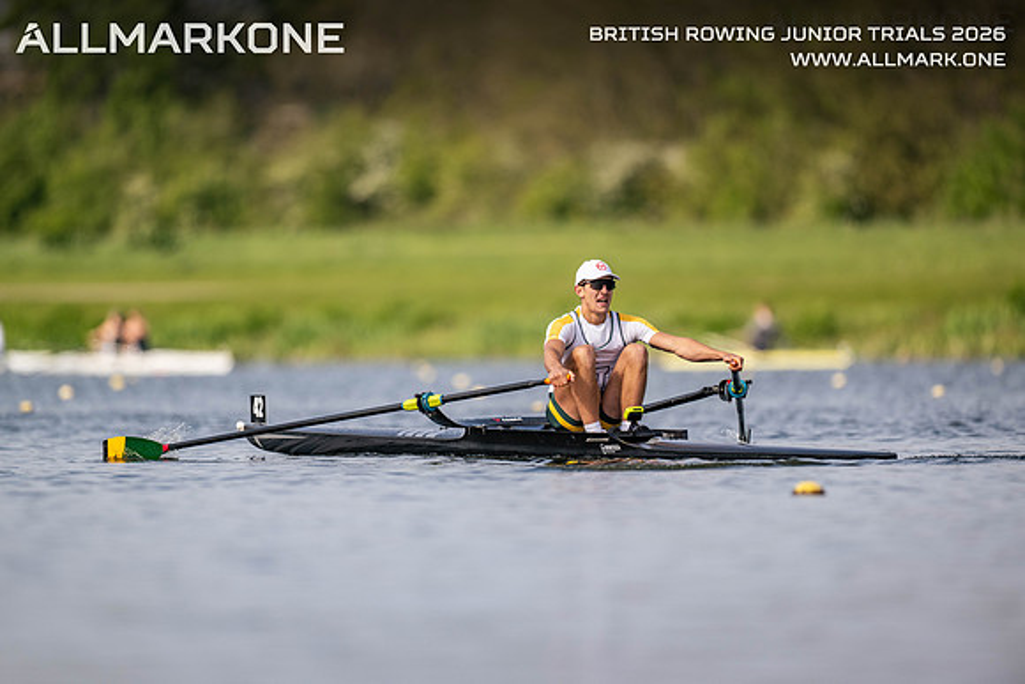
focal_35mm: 600
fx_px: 17087
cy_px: 342
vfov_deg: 2.3
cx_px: 512
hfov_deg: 3.4
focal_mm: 600
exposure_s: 1/2500
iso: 320
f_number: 4
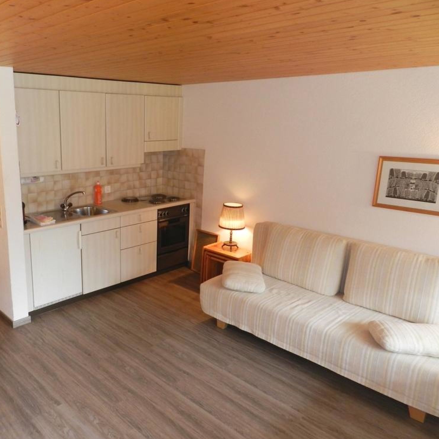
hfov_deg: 55.8
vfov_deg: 57.3
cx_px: 138
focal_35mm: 28
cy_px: 221
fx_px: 402
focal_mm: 4
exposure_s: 1/30
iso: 200
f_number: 3.4
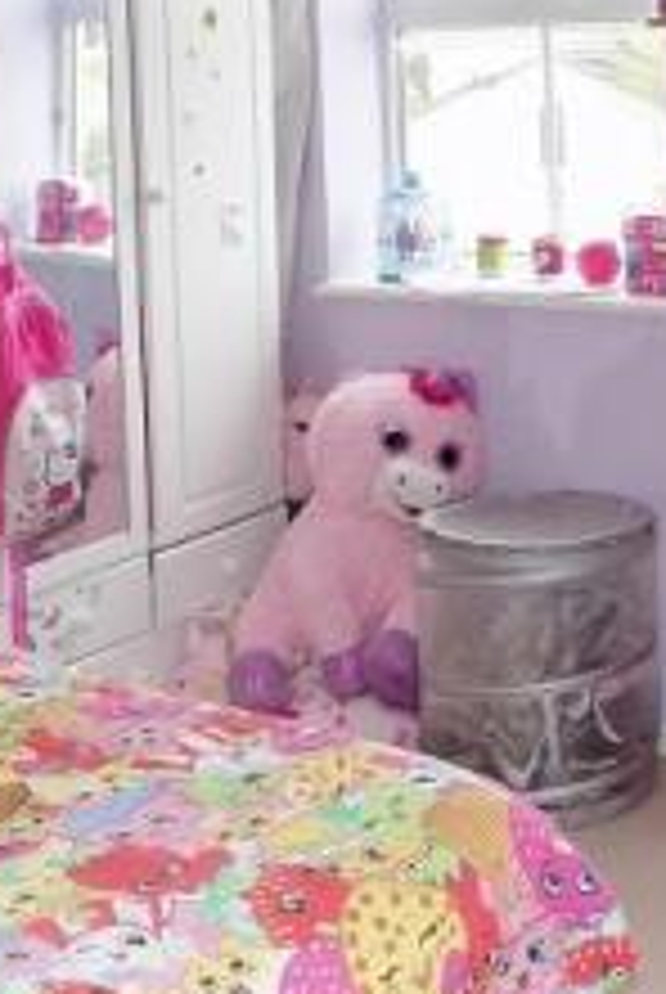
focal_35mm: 63
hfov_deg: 21.5
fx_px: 1743
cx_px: 452
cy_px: 209
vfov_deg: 31.1
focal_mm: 4
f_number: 3.1
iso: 80
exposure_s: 1/50
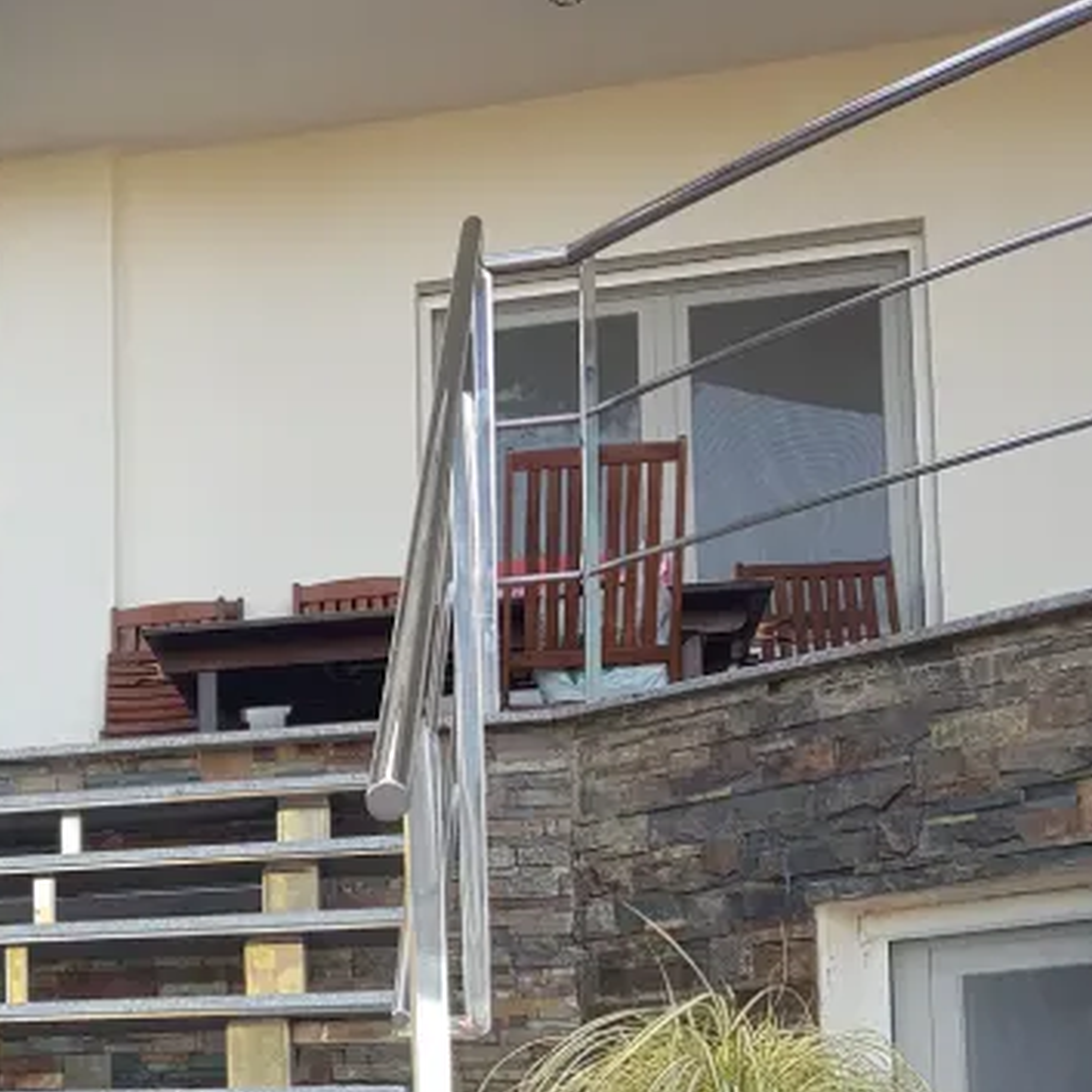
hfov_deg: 24.1
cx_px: -219
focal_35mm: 65
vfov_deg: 25.4
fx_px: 2320
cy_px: 1052
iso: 40
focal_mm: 4.2
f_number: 1.7
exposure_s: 1/171
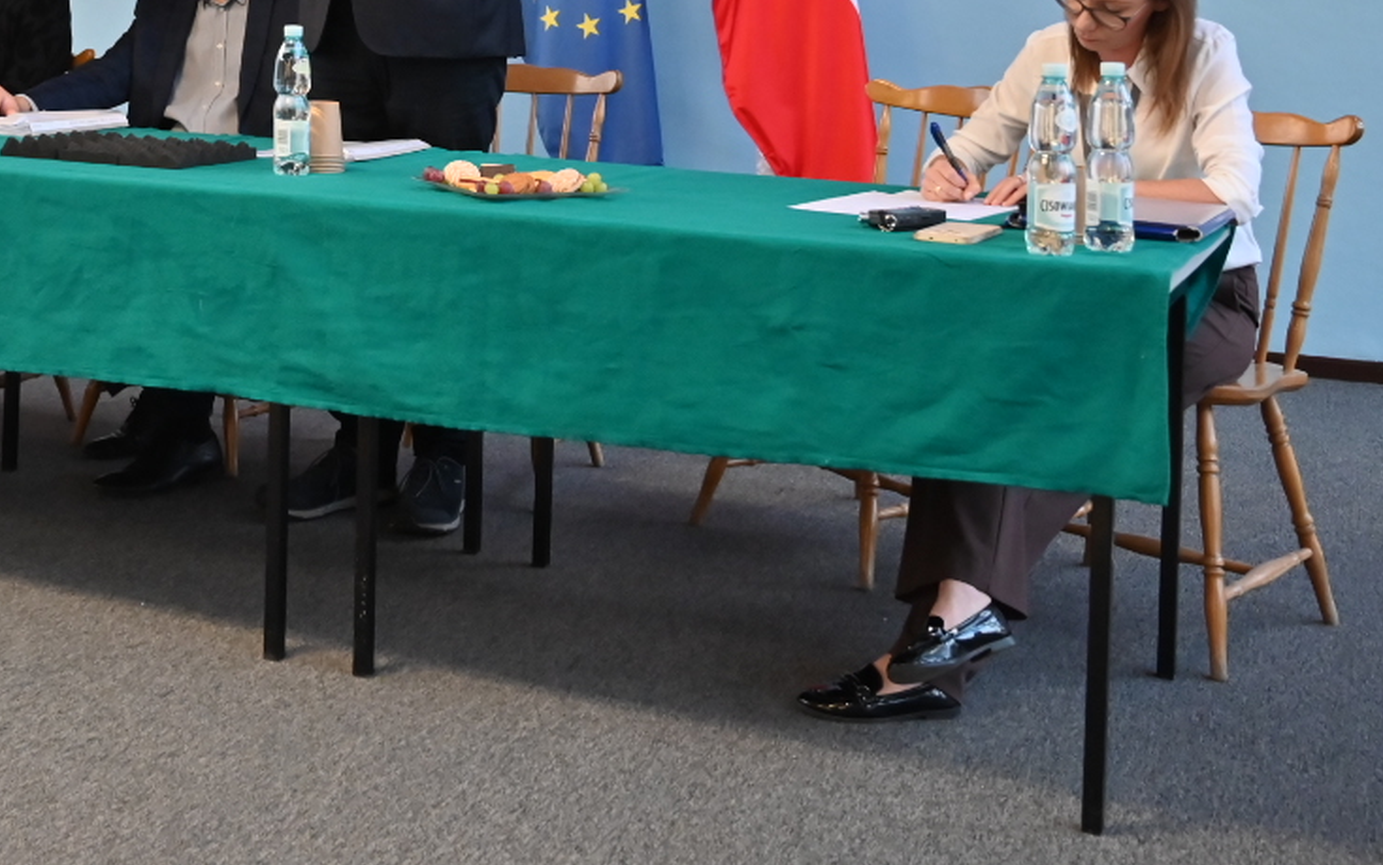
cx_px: 416
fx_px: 2036
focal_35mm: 54
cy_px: -34
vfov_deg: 22.9
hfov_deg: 37.0
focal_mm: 24
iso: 2000
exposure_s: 1/160
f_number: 4
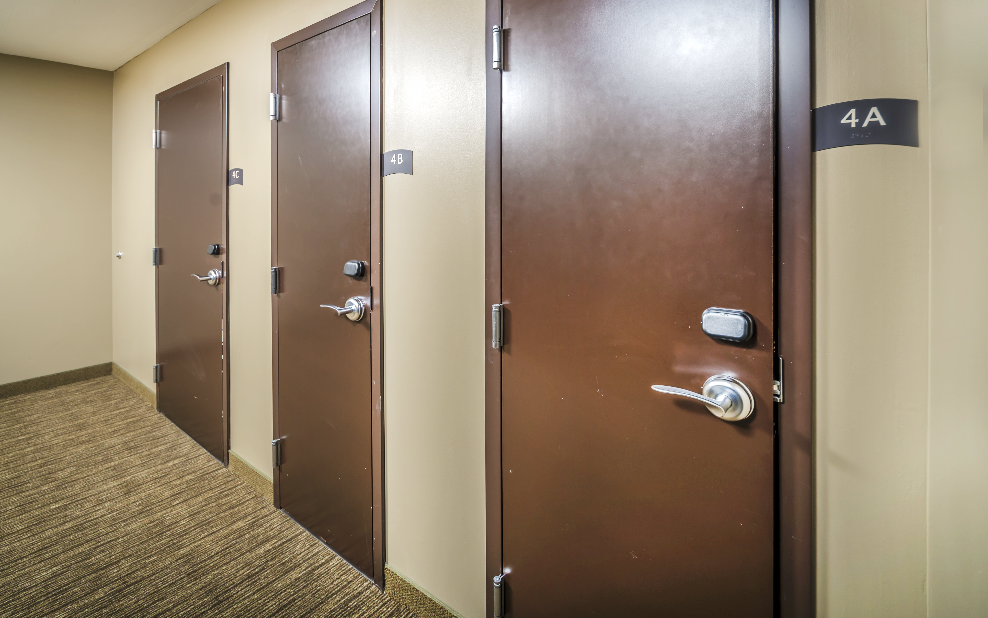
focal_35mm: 15
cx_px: 475
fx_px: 404
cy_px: 283
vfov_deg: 74.6
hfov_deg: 101.4
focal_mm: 14
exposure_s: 1/200
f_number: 7.1
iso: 100
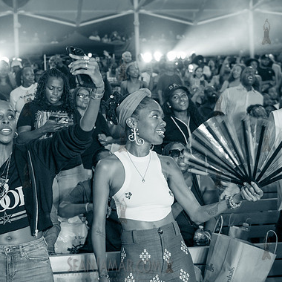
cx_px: 97
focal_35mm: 59
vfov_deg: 29.1
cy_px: 155
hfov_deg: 28.9
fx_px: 544
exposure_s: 1/100
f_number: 2.8
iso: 5000
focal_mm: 32
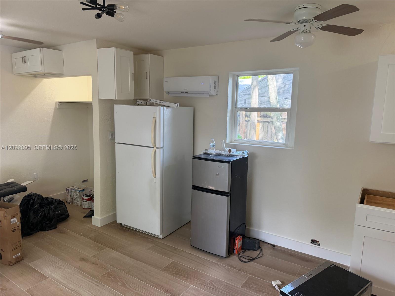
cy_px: 148
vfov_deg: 56.8
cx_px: 198
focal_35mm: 24
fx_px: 274
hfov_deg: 71.6
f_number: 1.78
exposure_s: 1/162
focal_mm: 6.76
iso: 200
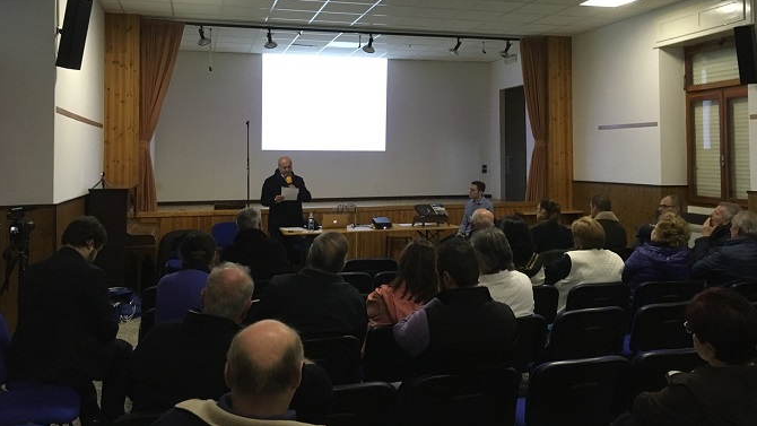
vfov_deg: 35.2
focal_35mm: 33
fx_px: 662
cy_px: 132
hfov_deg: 59.5
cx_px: 393
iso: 200
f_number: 2.2
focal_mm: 4.15
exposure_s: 1/25
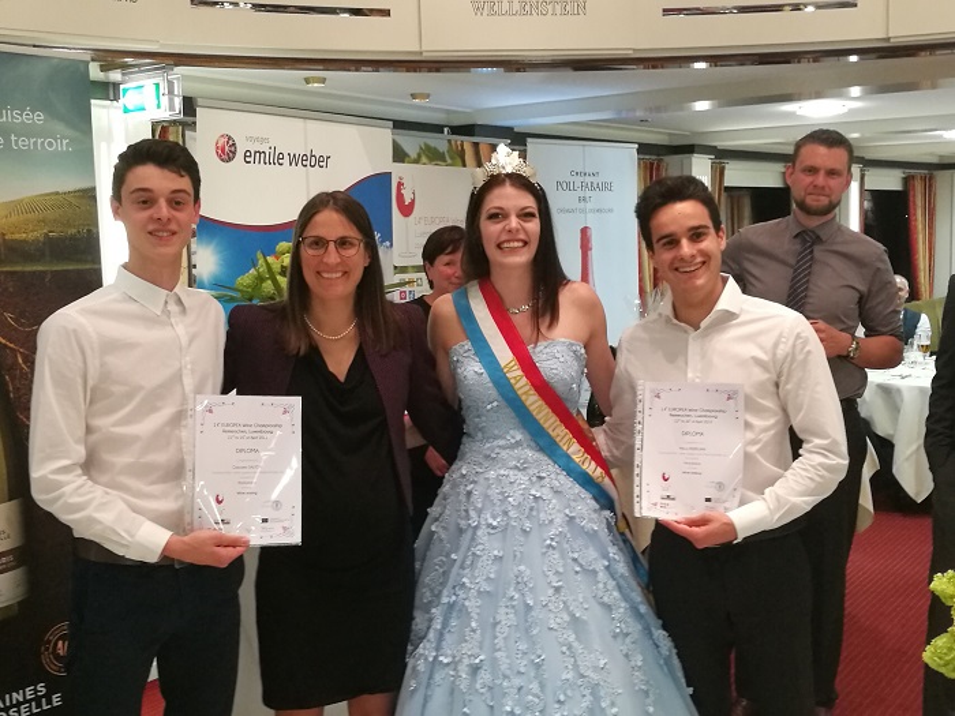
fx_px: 1131
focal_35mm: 41
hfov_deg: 45.8
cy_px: 358
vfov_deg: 35.1
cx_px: 478
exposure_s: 1/24
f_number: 2.2
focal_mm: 4.5
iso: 320
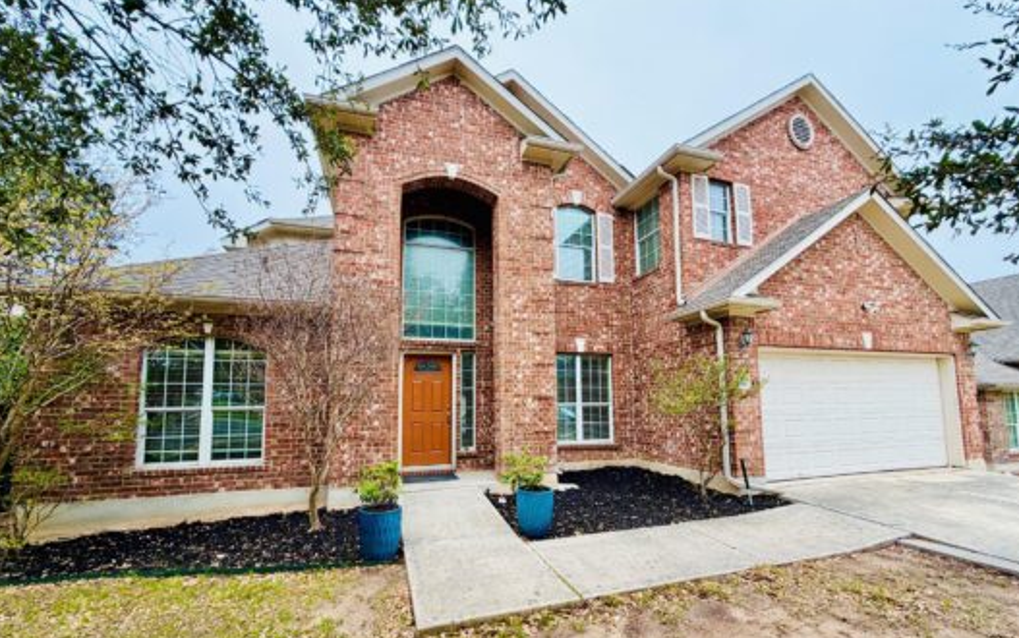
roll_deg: +0.7
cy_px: 367
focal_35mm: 15
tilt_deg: +4.7
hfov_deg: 101.4
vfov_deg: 74.4
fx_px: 417
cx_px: 511
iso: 40
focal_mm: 2.22
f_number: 2.2
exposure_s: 1/127
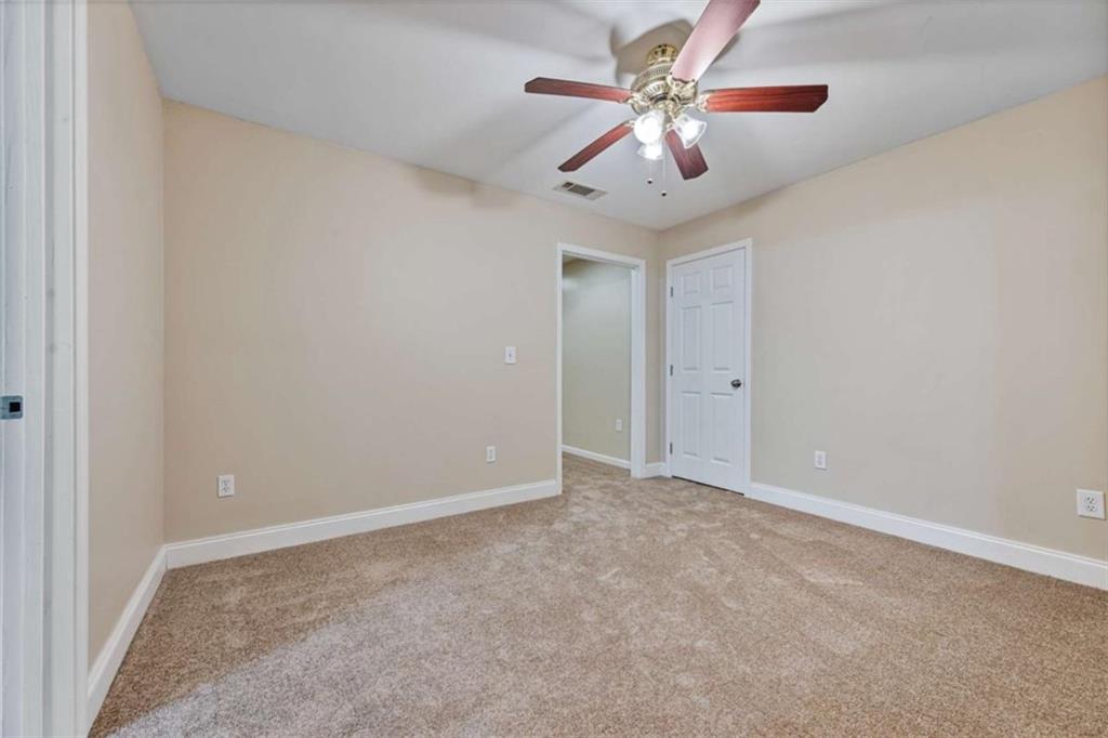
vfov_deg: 81.2
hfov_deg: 104.3
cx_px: 554
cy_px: 369
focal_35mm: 14
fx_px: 431
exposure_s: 1/1.25
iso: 400
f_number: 8
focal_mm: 14
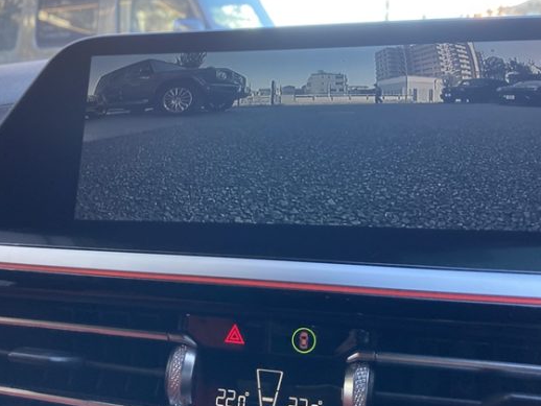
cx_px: 267
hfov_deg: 46.8
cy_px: 168
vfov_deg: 35.9
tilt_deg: -5.6
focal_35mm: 40
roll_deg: +2.4
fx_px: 625
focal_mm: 3.99
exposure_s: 1/102
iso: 50
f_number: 1.8
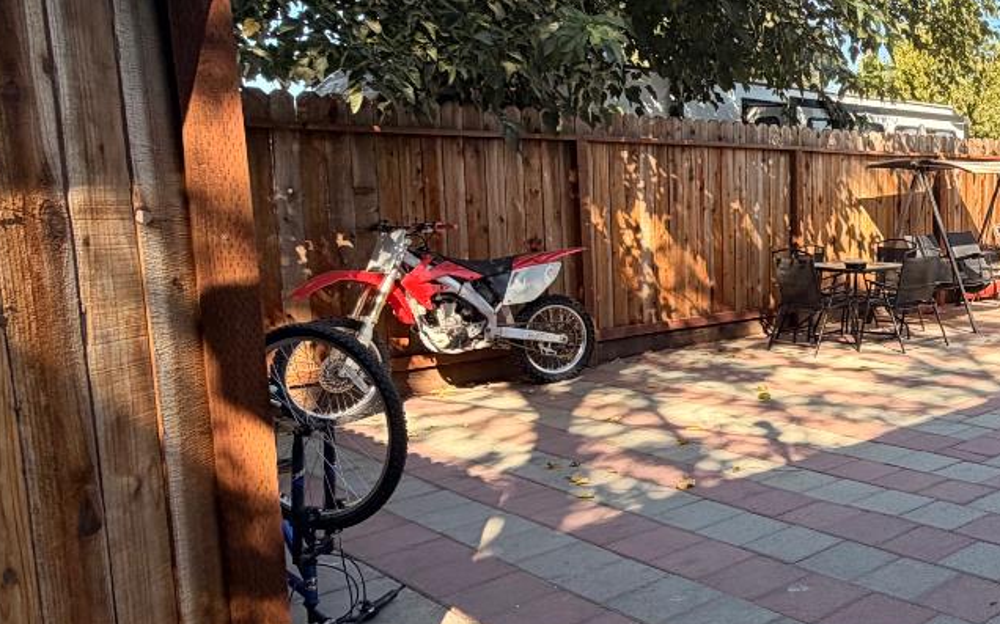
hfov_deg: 46.2
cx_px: 1006
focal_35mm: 35
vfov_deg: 36.2
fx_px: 954
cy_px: 293
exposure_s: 1/502
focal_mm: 2.22
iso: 50
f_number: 2.2
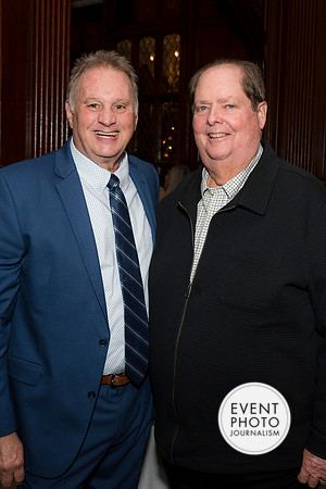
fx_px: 421
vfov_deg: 60.3
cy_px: 244
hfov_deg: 42.3
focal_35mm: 31
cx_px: 163
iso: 800
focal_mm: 31
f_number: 5.6
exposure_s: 1/125
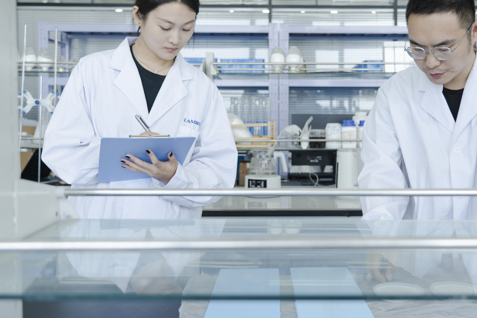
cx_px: 289
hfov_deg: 44.2
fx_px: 583
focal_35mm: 44
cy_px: 121
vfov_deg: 30.4
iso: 200
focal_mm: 35
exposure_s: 1/60
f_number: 4
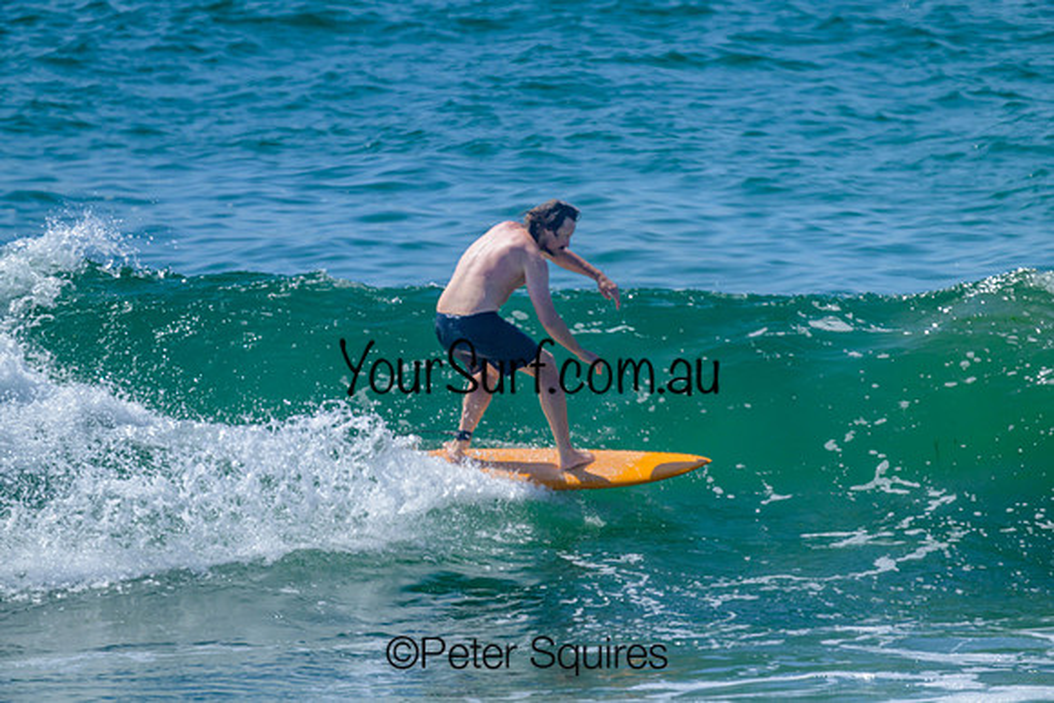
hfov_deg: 1.8
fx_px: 32797
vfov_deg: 1.2
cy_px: 352
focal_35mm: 1120
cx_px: 527
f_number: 9
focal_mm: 1120
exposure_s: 1/2000
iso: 500
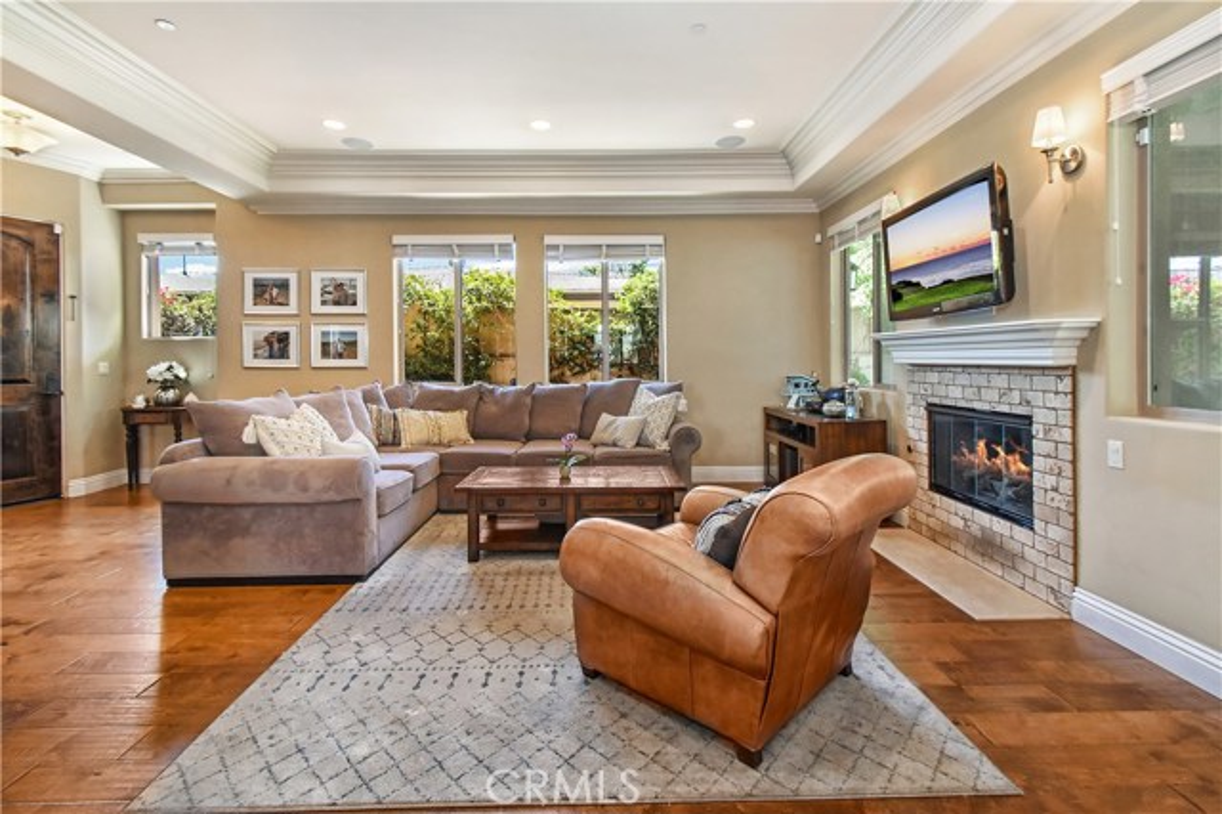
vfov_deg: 77.3
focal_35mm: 15
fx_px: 509
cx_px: 611
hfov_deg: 100.4
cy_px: 407
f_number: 8
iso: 1000
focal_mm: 10
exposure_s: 1/250
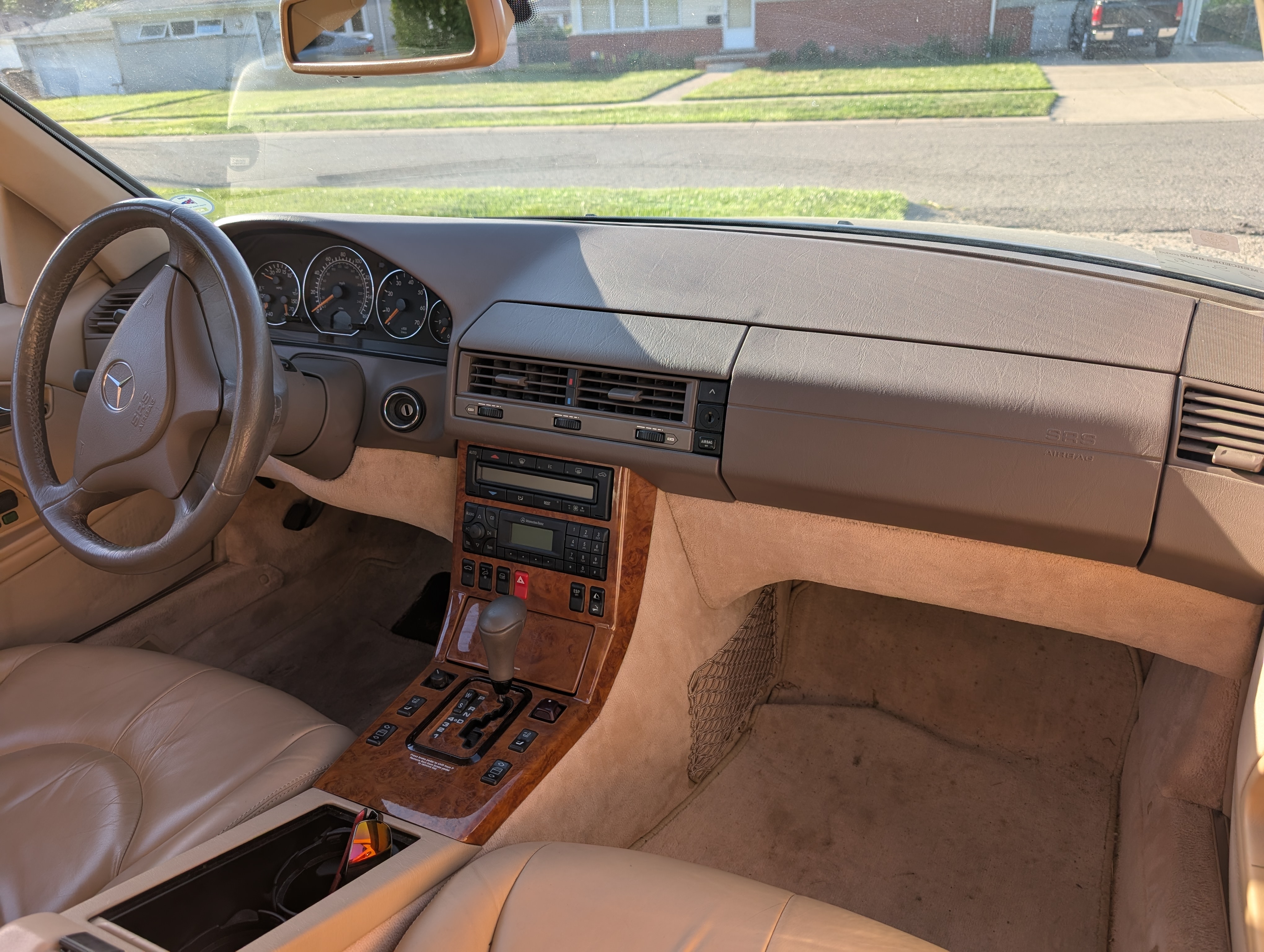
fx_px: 878
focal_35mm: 24
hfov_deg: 71.5
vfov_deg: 56.9
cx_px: 632
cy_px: 476
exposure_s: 1/179
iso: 21
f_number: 1.68
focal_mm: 6.9
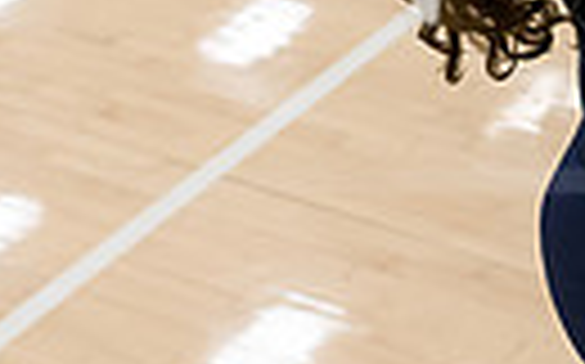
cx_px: 753
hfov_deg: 13.4
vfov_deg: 8.2
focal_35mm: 151
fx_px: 2405
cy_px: -410
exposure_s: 1/1000
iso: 2000
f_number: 2.8
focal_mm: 24
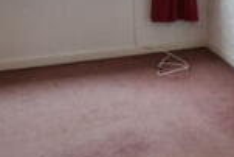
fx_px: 423
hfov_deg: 30.3
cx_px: 184
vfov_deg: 21.0
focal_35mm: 65
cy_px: 71
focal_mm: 10
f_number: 4
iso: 720
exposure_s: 1/60
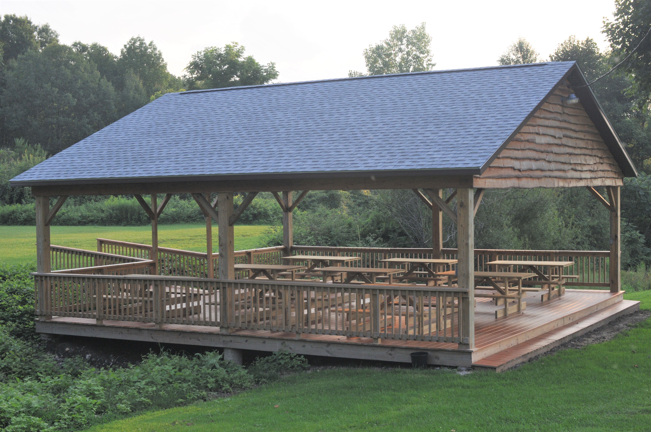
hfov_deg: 37.9
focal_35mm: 52
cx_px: 326
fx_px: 948
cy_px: 216
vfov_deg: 25.7
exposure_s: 1/250
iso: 400
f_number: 8
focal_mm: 35
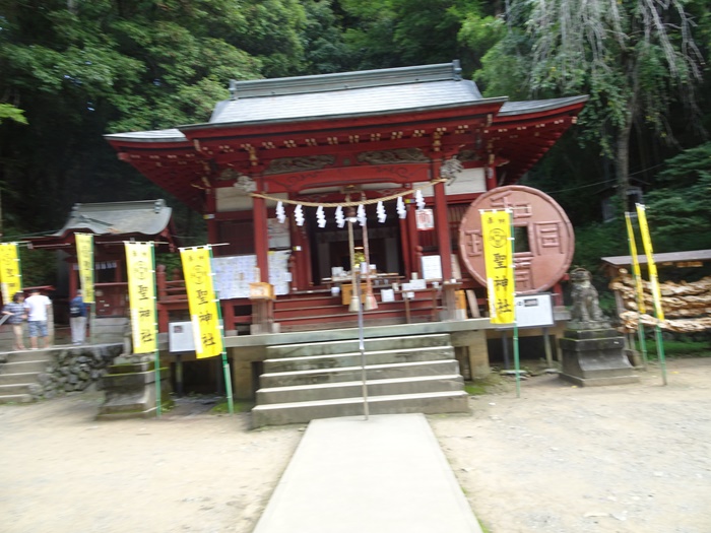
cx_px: 356
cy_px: 266
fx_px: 493
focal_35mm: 24
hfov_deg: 71.6
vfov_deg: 56.8
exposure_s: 1/50
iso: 80
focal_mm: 4.1
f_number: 3.5
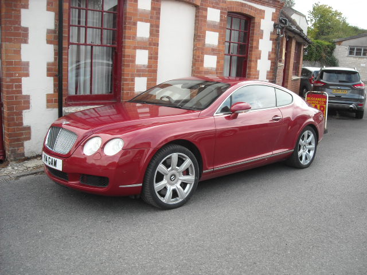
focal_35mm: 35
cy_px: 138
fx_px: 371
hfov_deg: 52.6
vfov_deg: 40.7
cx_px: 184
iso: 64
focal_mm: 5.7
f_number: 2.8
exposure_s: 1/201
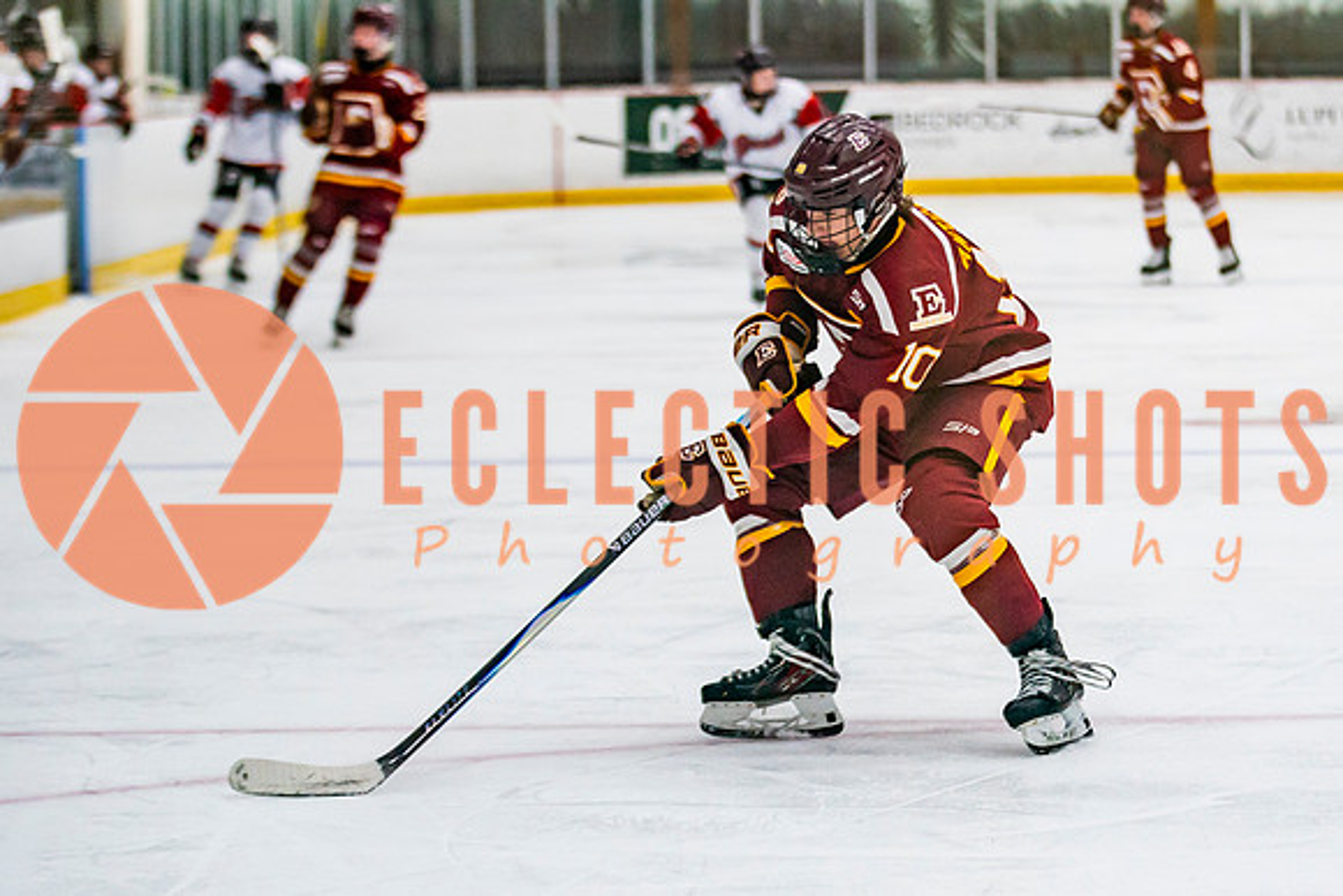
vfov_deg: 8.3
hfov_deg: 12.4
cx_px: 973
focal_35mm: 166
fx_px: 6184
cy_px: 387
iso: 1600
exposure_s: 1/640
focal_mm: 95
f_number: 2.8
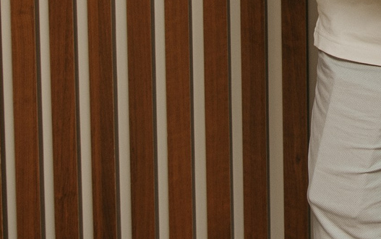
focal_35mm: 163
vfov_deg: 7.6
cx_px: 619
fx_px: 1693
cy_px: -316
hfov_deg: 12.1
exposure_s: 1/160
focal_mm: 31
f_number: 4
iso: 160
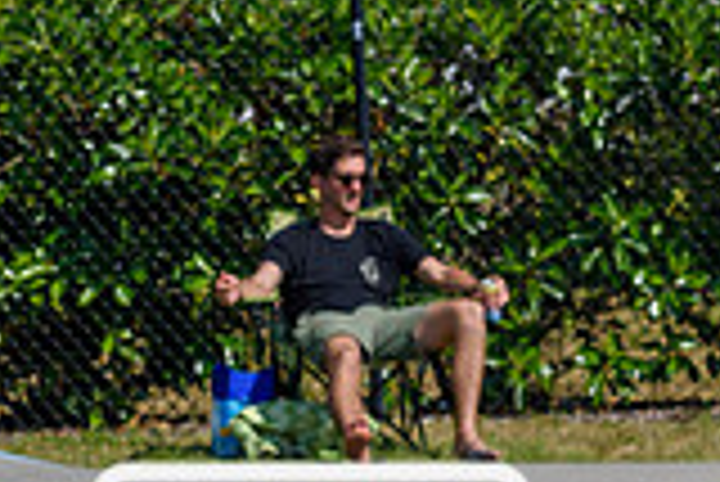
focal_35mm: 434
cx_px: 1260
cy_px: 493
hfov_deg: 4.7
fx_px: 8688
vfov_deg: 3.2
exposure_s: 1/1000
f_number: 8
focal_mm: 80
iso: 200
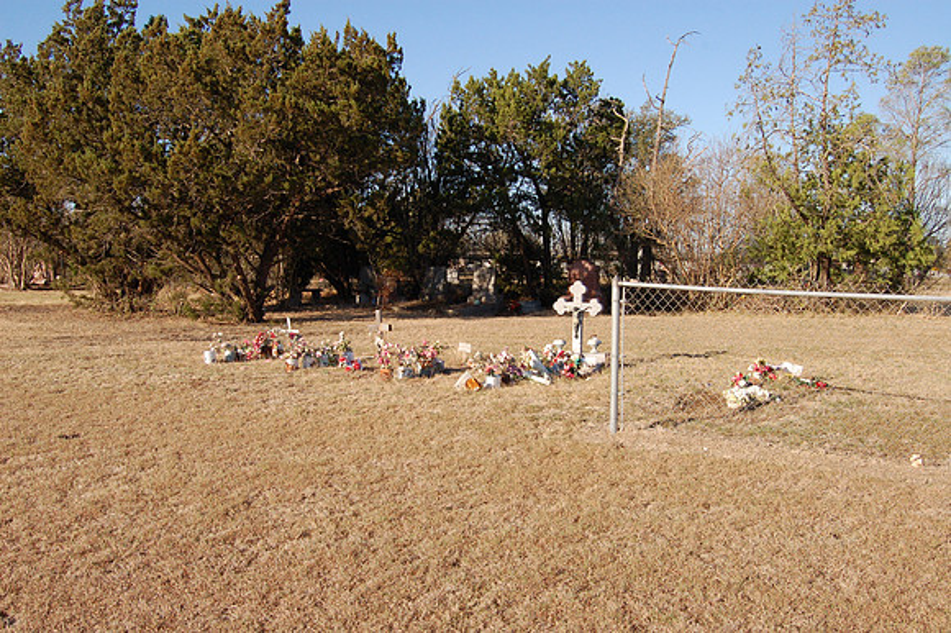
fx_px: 950
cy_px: 316
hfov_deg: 53.2
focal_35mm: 36
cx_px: 476
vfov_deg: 36.8
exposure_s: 1/320
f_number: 10
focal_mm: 24
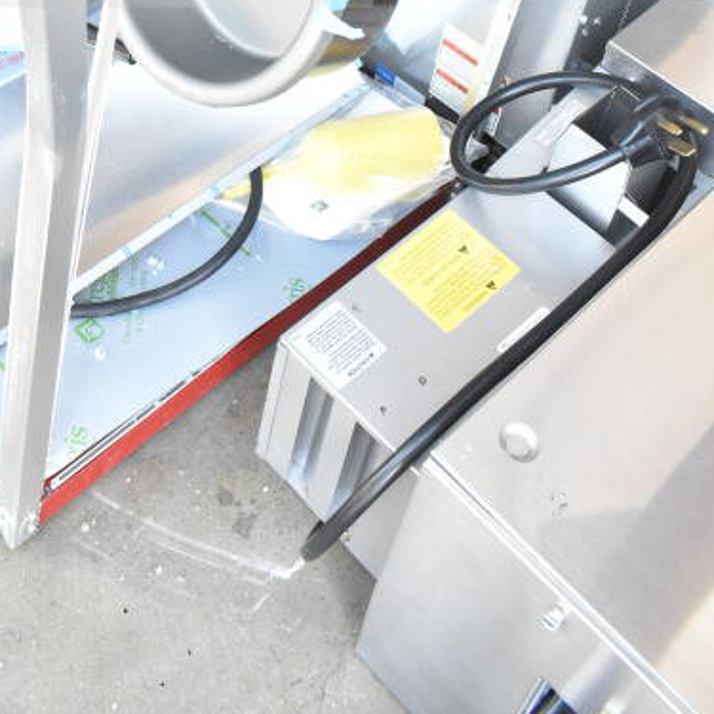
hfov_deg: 29.9
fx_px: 1307
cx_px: 158
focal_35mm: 56
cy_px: -145
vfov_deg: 27.0
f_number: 7.1
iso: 1600
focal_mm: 18
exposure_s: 1/200
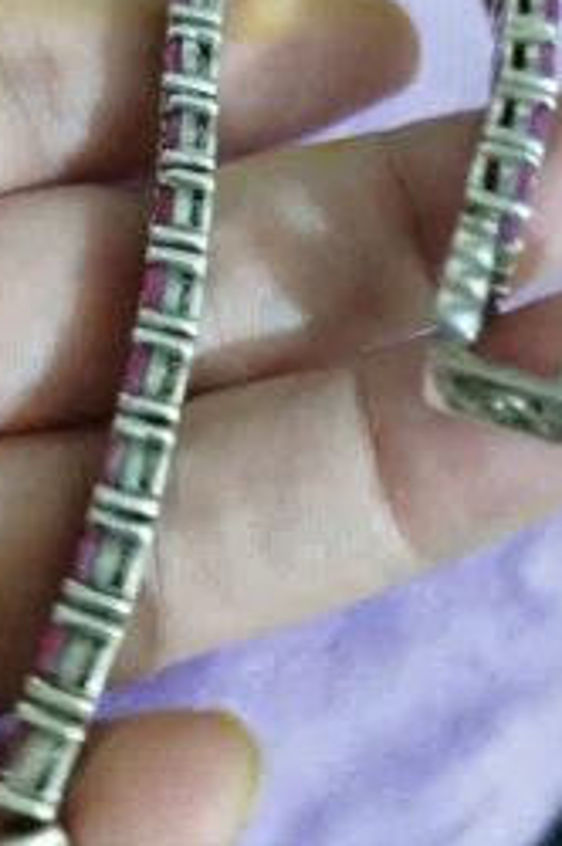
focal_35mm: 25
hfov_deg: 51.1
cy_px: 342
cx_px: 267
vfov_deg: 70.9
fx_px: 587
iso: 400
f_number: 1.7
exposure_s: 1/33
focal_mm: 5.31
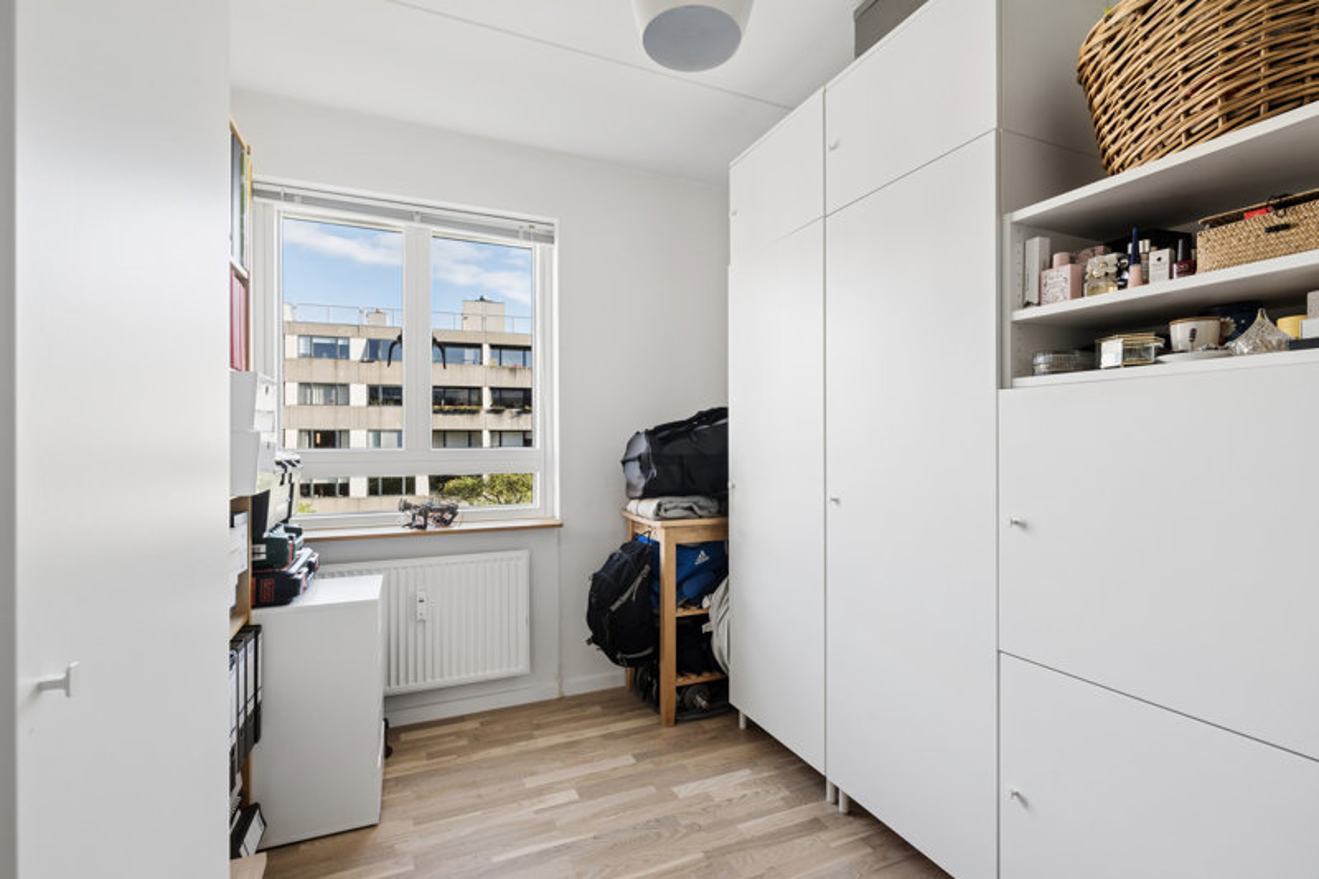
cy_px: 440
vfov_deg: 73.7
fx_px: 586
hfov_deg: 96.7
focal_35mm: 16
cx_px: 660
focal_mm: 16
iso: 125
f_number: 9
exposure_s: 1/10
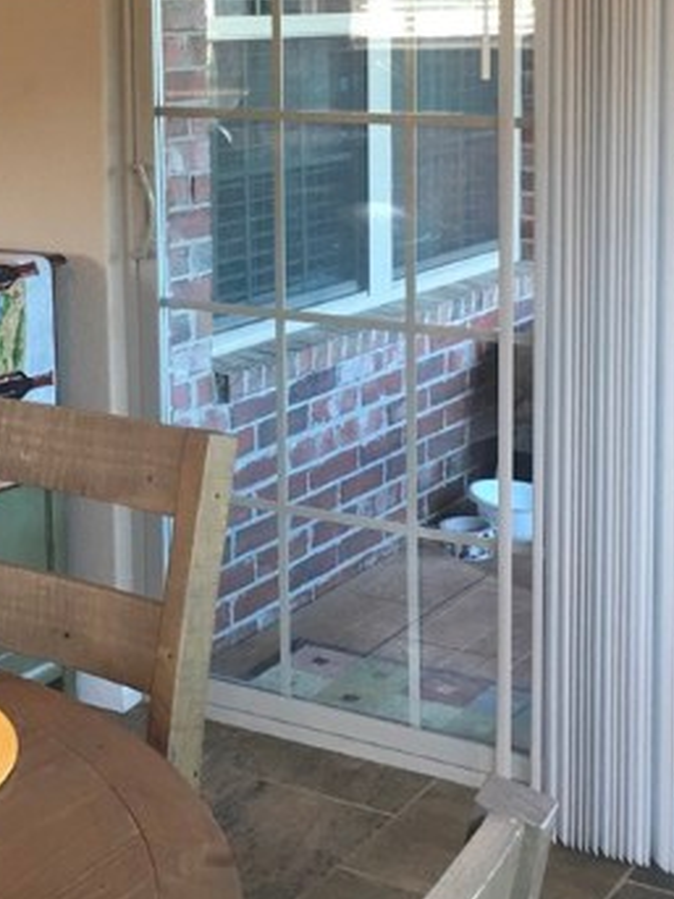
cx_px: 254
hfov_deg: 22.5
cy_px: 218
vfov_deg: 29.3
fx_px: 1689
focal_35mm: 65
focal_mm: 4.15
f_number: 2.2
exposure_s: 1/30
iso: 80
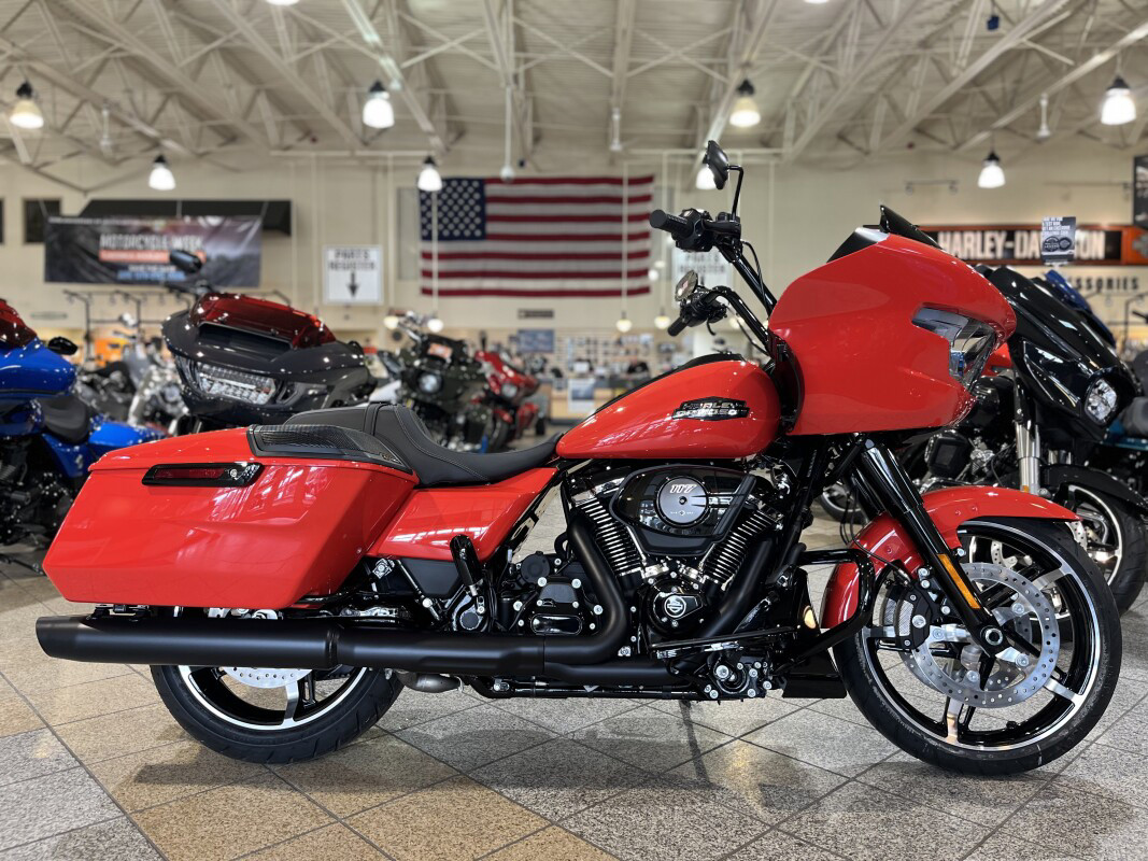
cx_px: 574
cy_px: 430
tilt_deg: -3.9
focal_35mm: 26
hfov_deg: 67.3
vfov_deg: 53.1
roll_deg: +0.5
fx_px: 862
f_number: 1.6
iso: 125
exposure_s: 1/60
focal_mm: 5.1
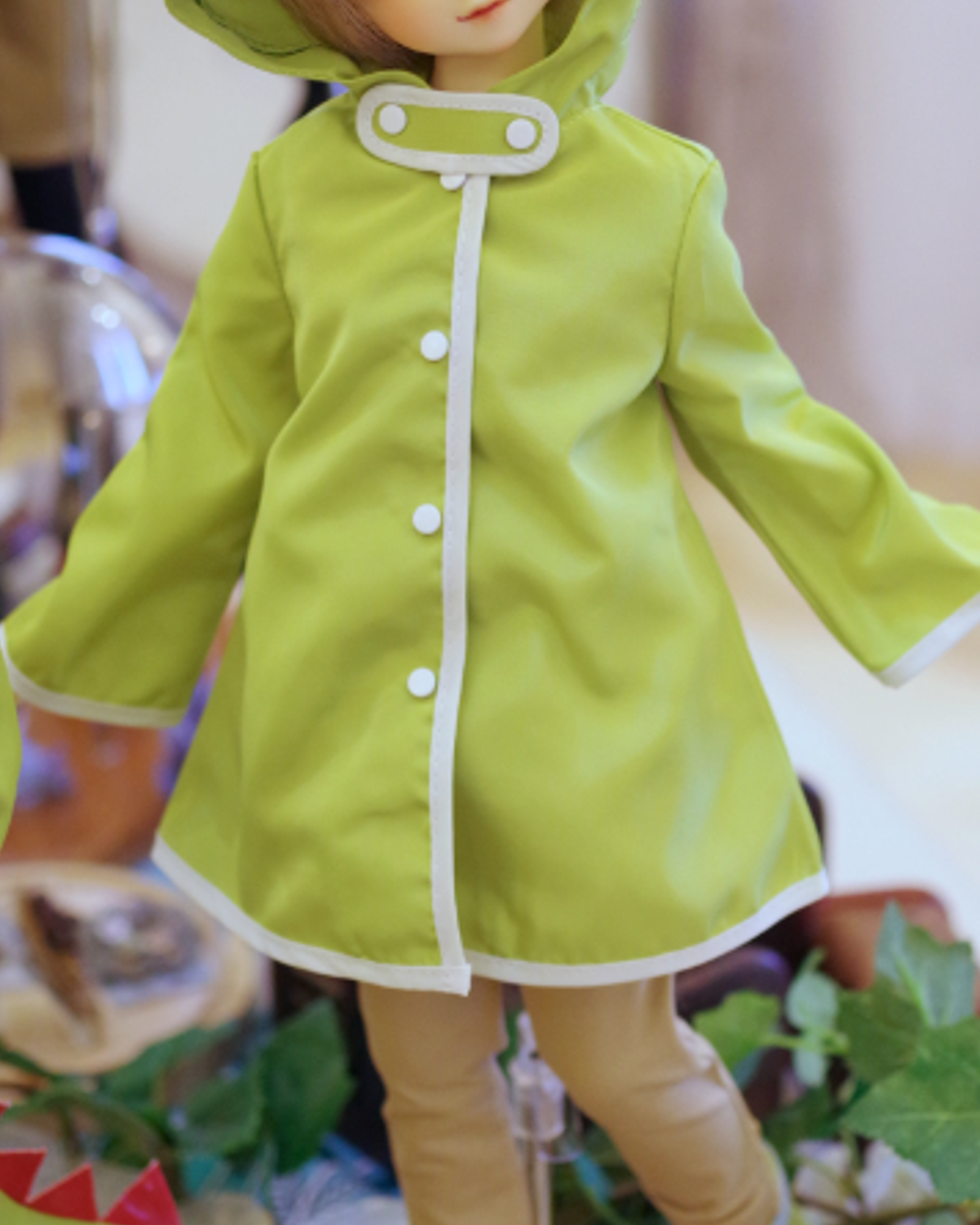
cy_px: 586
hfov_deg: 19.2
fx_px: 2892
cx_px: 542
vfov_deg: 23.9
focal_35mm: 80
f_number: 2.8
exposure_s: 1/80
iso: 1600
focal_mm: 35
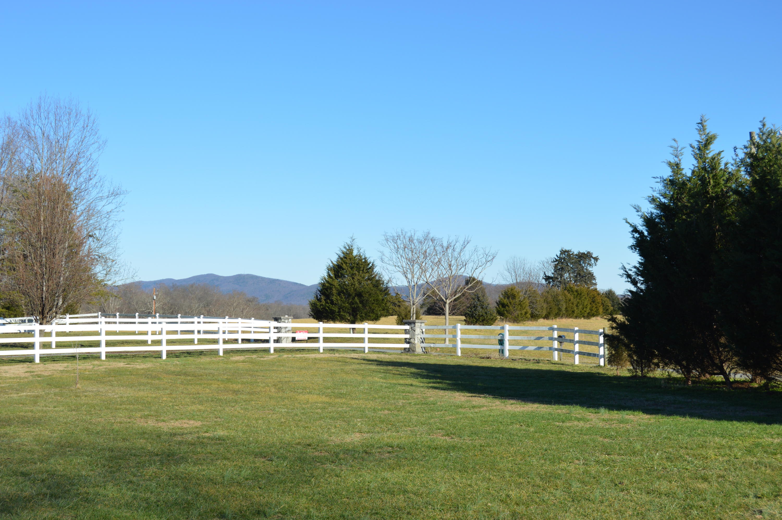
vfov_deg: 28.9
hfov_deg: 42.4
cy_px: 260
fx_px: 1009
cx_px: 391
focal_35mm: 46
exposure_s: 1/250
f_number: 8
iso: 100
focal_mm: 31
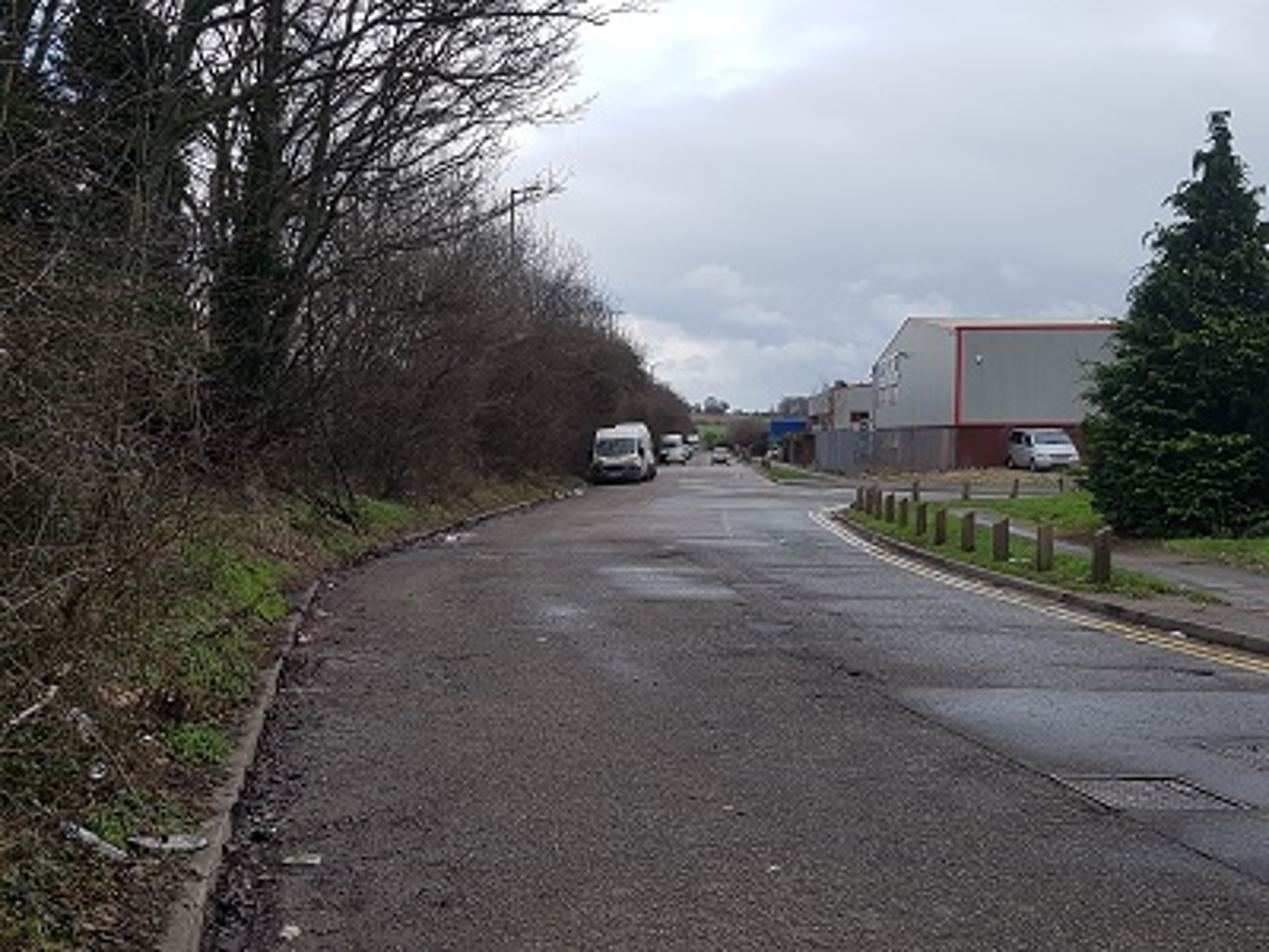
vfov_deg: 53.1
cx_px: 634
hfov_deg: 67.3
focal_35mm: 26
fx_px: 953
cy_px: 476
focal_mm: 4.2
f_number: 1.7
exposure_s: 1/692
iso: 50
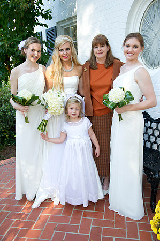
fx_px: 214
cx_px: 80
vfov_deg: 58.8
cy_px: 120
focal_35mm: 32
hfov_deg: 41.0
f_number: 5.6
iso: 500
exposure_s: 1/125
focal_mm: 32
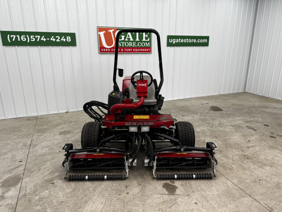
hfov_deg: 71.6
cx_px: 141
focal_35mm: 24
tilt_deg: -17.3
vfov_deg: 56.8
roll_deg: -0.5
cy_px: 106
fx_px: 196
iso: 64
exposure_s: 1/120
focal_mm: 6.76
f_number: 1.78
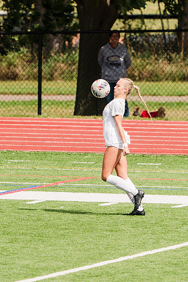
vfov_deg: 2.5
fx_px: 6350
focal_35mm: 811
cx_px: 106
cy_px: 103
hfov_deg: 1.7
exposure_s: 1/1600
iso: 320
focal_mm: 426
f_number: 6.3
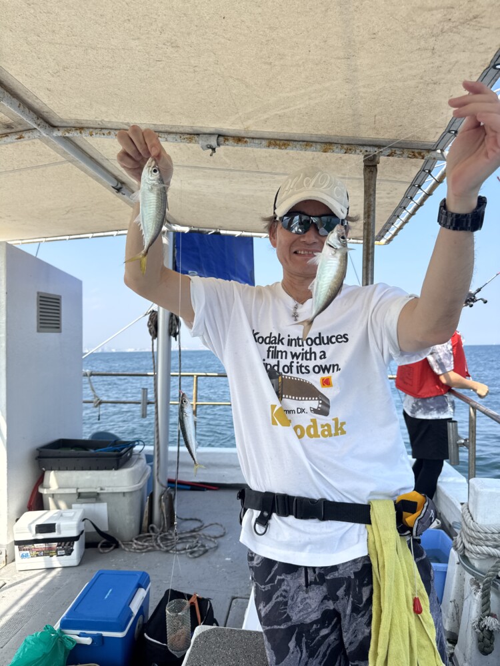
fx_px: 462
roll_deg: +1.3
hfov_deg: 56.8
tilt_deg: +2.9
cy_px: 333
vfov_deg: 71.6
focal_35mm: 24
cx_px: 250
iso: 80
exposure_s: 1/2604
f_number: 1.78
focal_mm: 6.76
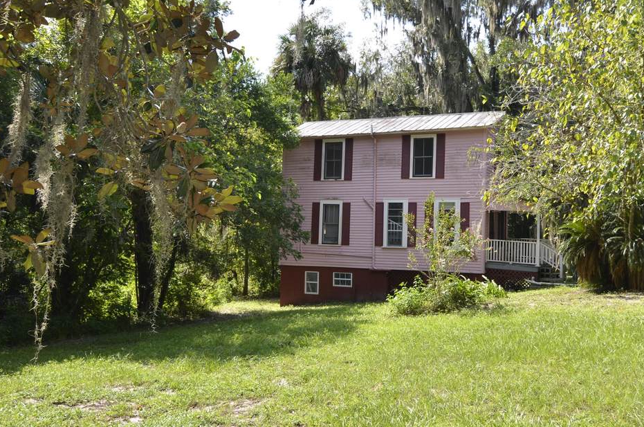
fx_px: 589
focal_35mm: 33
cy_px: 200
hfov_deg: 56.8
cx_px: 394
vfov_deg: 39.8
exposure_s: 1/250
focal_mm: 16
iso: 100
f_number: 5.6
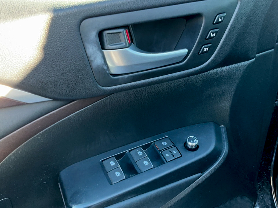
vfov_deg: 46.8
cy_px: 104
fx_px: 241
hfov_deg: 60.0
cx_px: 139
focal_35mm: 30
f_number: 1.8
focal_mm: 3
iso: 100
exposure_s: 1/60
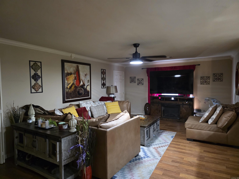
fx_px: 159
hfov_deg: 73.9
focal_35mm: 23
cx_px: 120
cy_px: 90
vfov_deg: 58.9
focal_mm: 6.3
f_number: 1.7
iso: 1250
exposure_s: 1/60
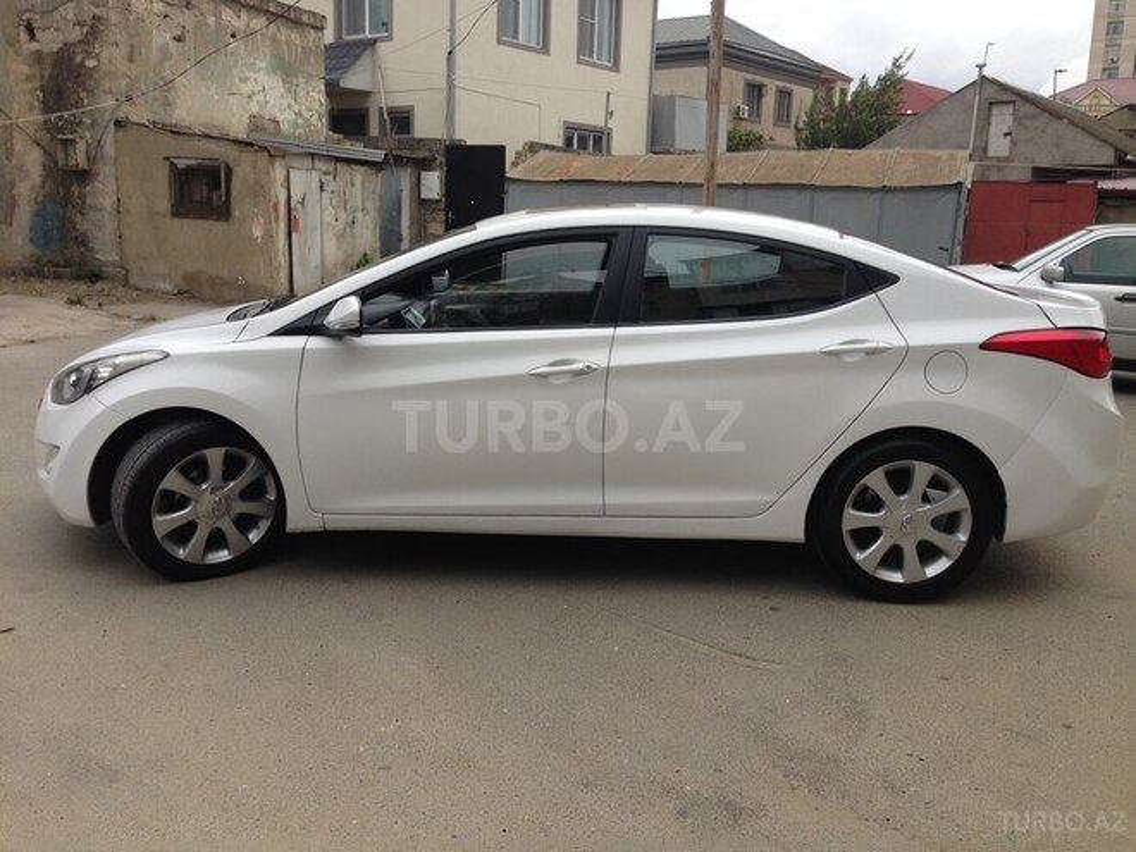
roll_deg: -0.3
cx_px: 568
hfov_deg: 55.4
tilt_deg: -9.8
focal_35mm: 33
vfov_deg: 42.9
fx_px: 1083
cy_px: 426
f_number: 2.4
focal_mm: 4.12
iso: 50
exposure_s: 1/553
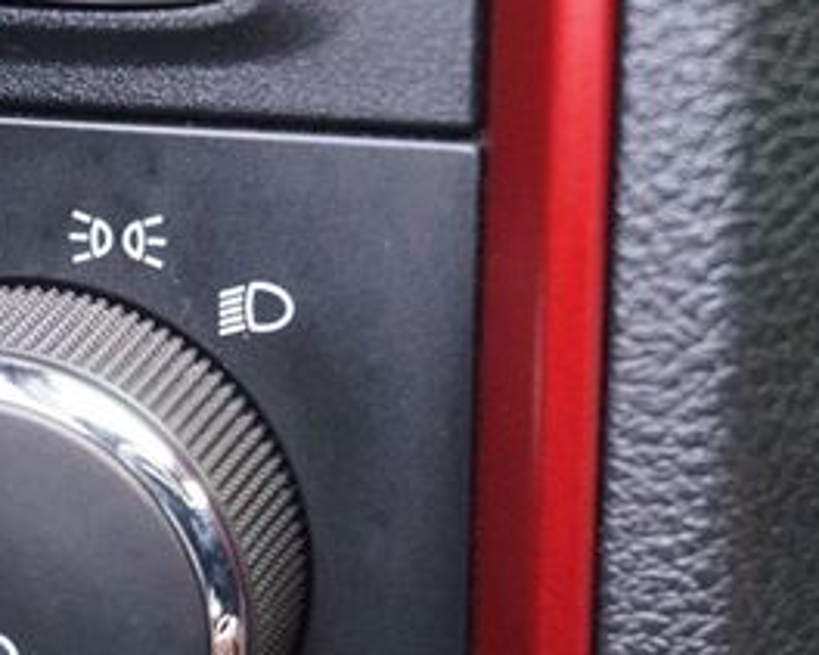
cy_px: 571
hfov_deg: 12.7
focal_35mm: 150
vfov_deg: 10.2
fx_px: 3635
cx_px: 62
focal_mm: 44
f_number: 5.6
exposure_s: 1/60
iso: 3200
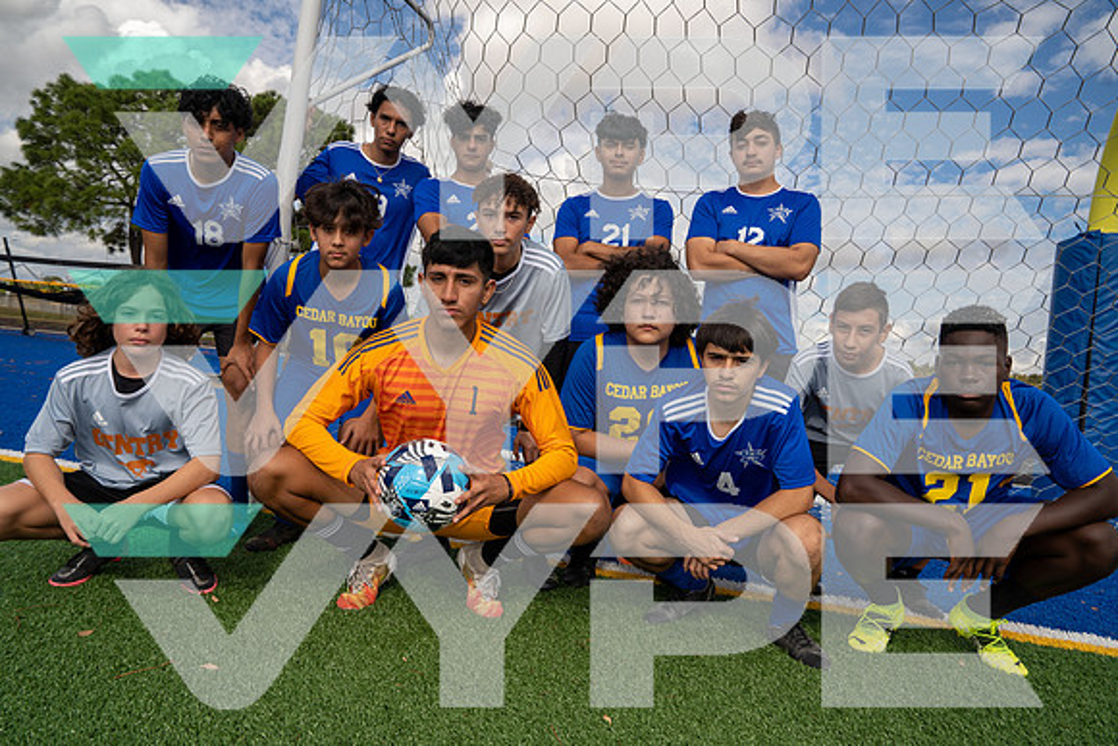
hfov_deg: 73.7
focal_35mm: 24
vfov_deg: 53.2
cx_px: 559
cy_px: 373
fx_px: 745
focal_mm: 24
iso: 100
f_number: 8
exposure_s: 1/250
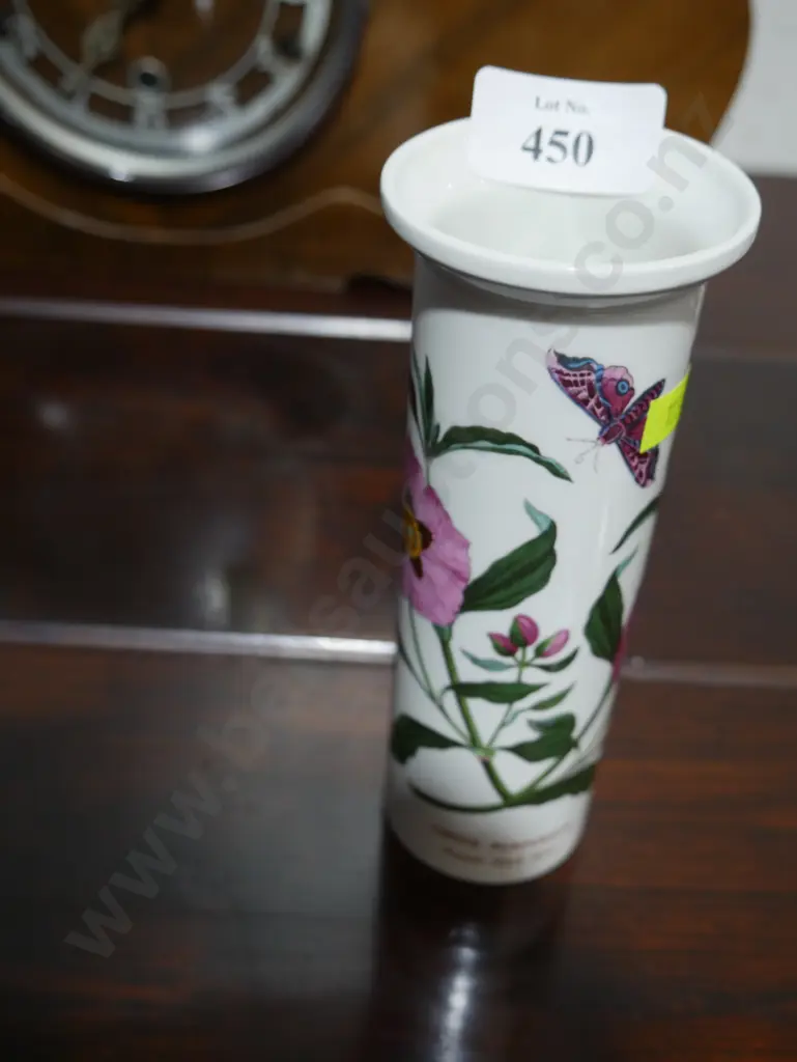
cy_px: 531
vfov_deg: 44.8
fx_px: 1288
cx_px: 398
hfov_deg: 34.4
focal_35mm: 42
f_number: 4.6
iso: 500
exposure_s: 1/60
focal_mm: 21
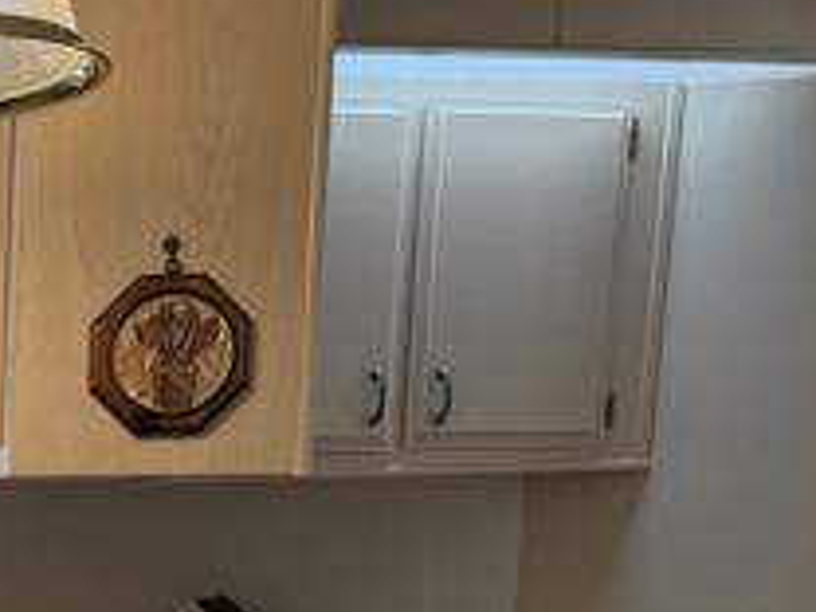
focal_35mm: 74
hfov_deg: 21.7
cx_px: -424
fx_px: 1744
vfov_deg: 18.4
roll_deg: +0.3
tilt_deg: -9.2
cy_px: 816
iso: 200
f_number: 1.78
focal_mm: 6.76
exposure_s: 1/120
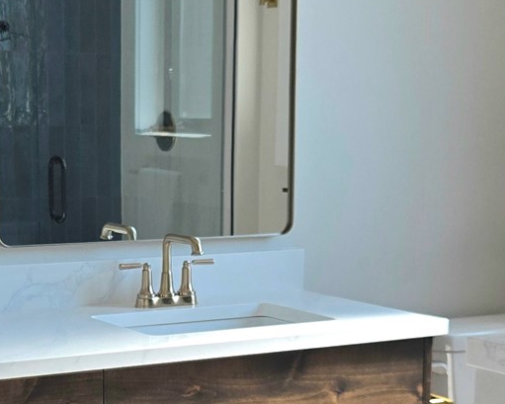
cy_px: 322
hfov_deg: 21.2
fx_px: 1345
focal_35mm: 90
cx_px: 183
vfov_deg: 17.0
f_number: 1.8
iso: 64
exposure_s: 1/182
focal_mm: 5.4
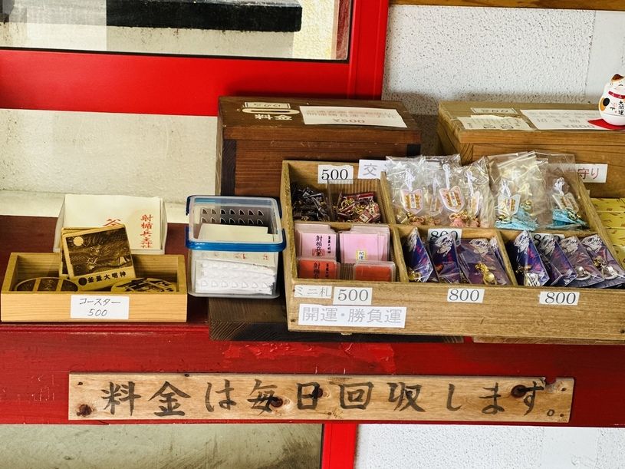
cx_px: 312
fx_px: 1390
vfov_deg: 19.1
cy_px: 234
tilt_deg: -20.0
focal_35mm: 77
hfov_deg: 25.3
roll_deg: -3.8
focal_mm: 9
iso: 250
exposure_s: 1/40
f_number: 2.8
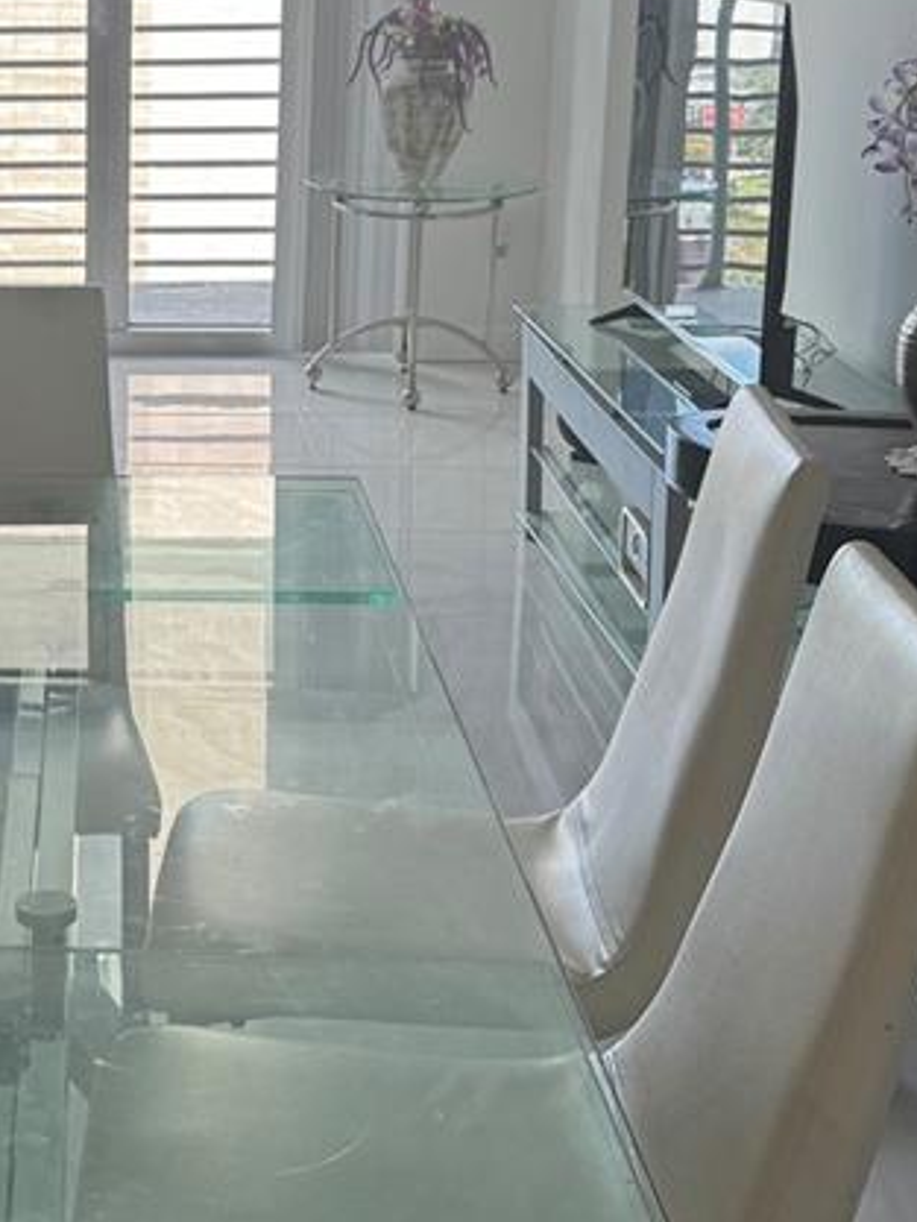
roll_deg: -0.4
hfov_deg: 20.5
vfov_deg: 28.0
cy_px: 410
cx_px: -47
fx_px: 2436
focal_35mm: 69
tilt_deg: -10.9
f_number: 1.78
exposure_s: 1/214
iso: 64
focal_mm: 6.76
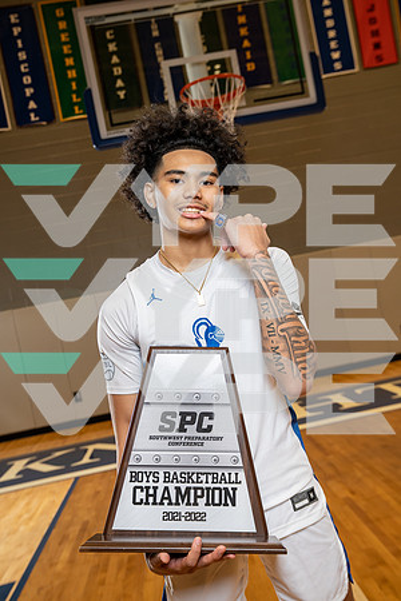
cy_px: 300
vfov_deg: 55.8
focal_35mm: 34
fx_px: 568
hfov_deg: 38.9
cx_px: 200
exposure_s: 1/125
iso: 400
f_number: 4
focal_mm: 34
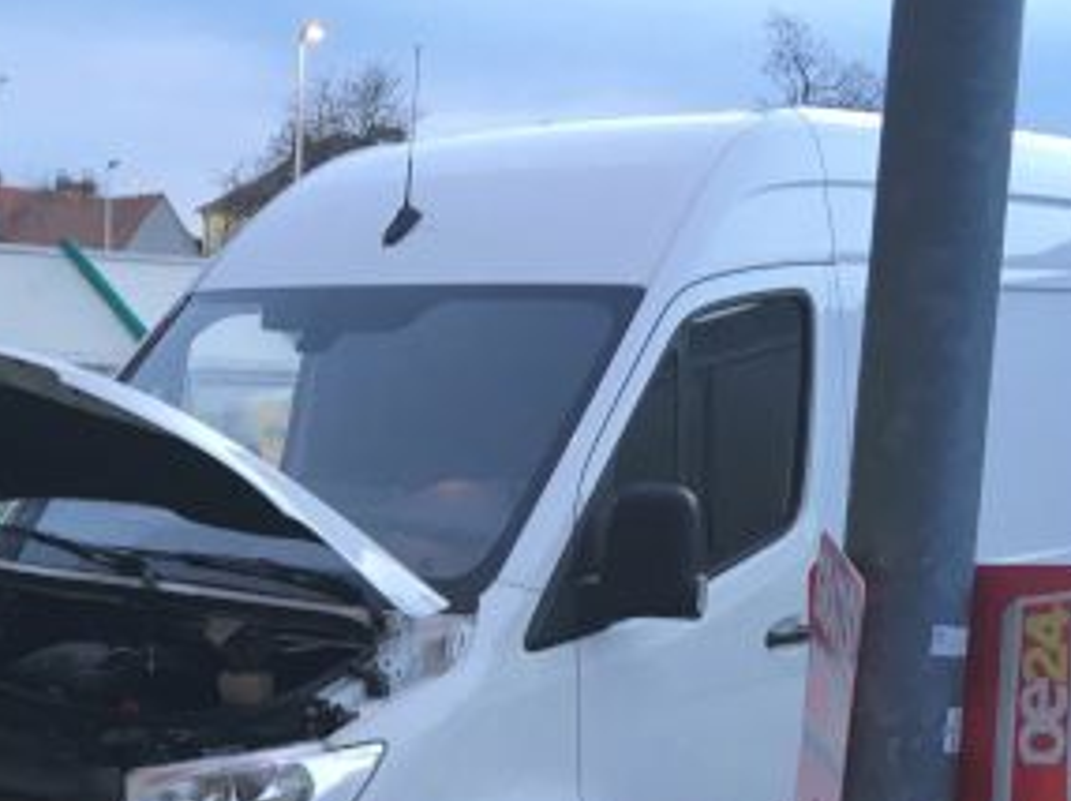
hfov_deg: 28.8
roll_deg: -0.8
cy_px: 750
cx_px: 217
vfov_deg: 21.6
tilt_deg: -10.4
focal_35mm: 66
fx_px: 2040
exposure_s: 1/33
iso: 32
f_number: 2.2
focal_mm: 4.15
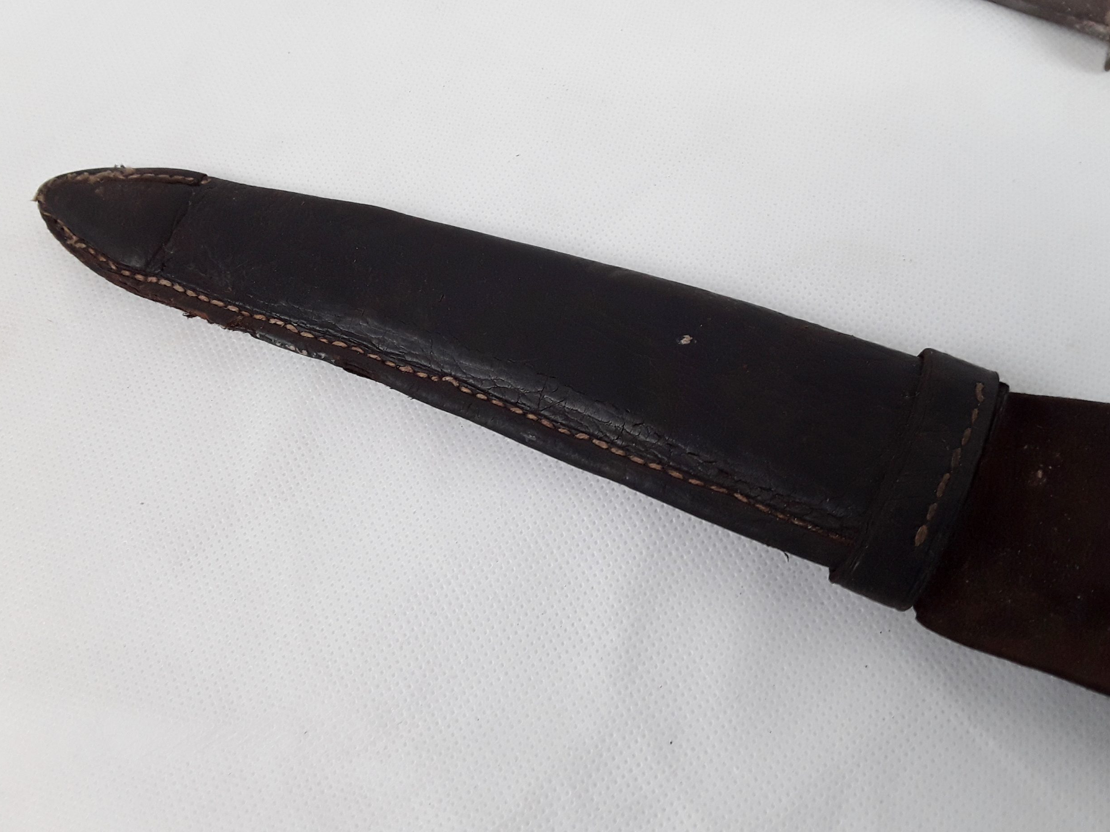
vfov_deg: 49.7
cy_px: 402
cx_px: 556
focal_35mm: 28
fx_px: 898
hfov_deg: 63.5
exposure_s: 1/50
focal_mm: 2.91
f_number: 1.9
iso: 50
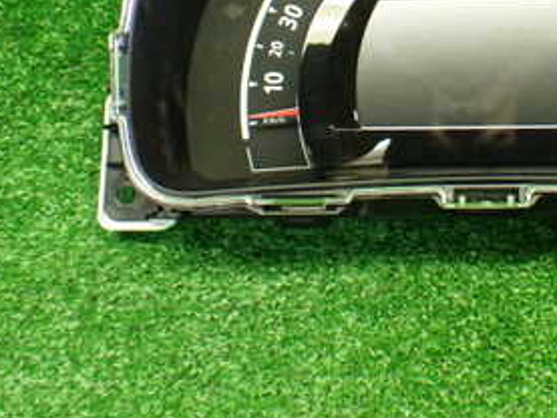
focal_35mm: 65
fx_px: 1046
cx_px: 479
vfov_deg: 21.8
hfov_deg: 28.9
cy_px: -4
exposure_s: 1/100
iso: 800
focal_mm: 5.4
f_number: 2.3
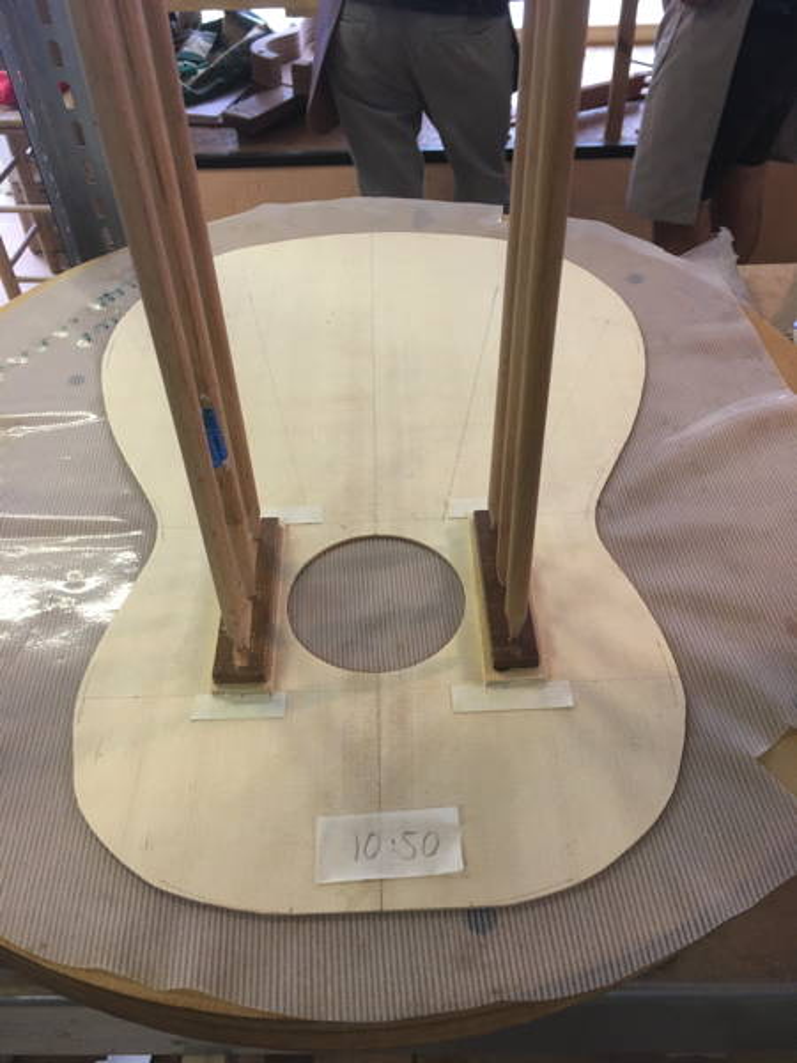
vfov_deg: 61.7
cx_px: 398
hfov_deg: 48.2
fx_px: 890
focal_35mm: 29
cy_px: 532
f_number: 2.2
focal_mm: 4.15
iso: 64
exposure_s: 1/33
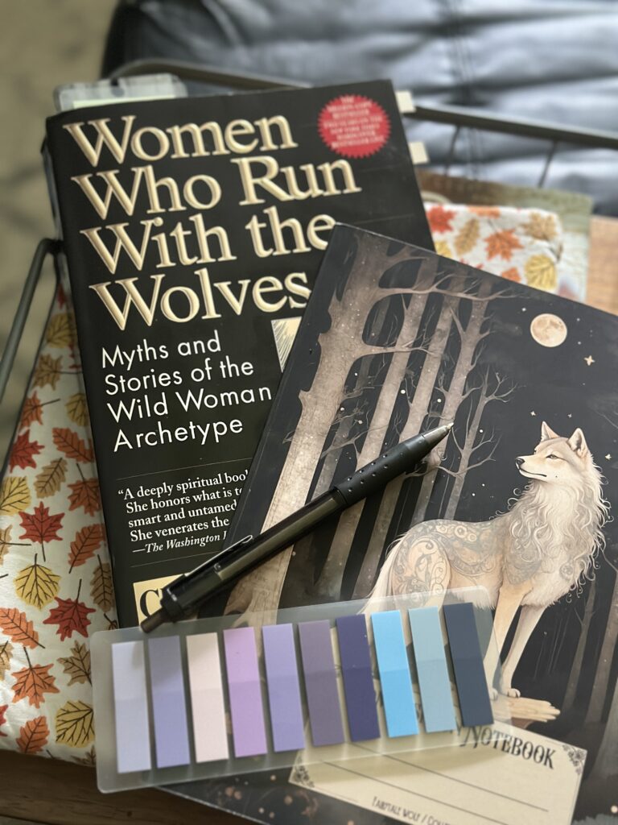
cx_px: 309
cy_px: 412
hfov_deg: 30.3
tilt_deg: -64.2
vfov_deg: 39.7
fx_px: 1143
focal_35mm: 48
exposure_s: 1/35
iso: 800
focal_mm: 6.86
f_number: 1.78
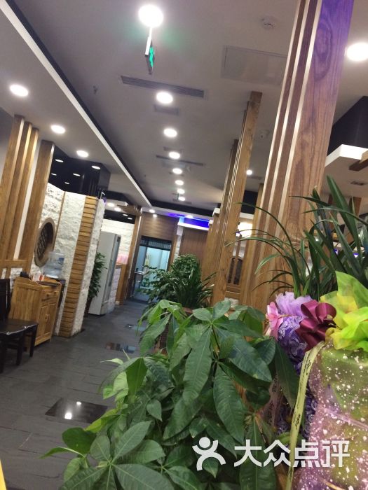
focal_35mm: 29
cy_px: 245
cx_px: 184
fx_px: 411
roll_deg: -10.1
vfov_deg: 61.7
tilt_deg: +3.1
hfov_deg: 48.2
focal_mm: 4.15
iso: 250
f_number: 2.2
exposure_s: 1/33
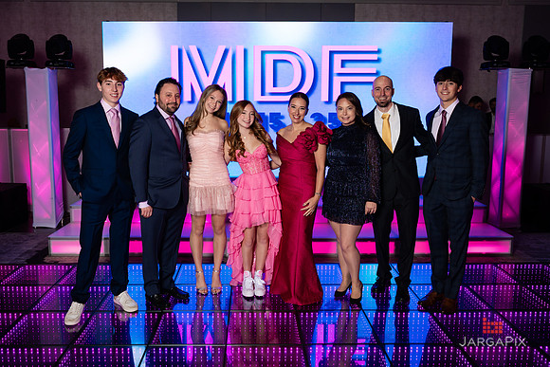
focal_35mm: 31
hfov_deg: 60.1
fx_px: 475
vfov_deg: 42.2
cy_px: 167
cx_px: 258
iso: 400
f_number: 4
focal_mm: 28
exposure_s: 1/160
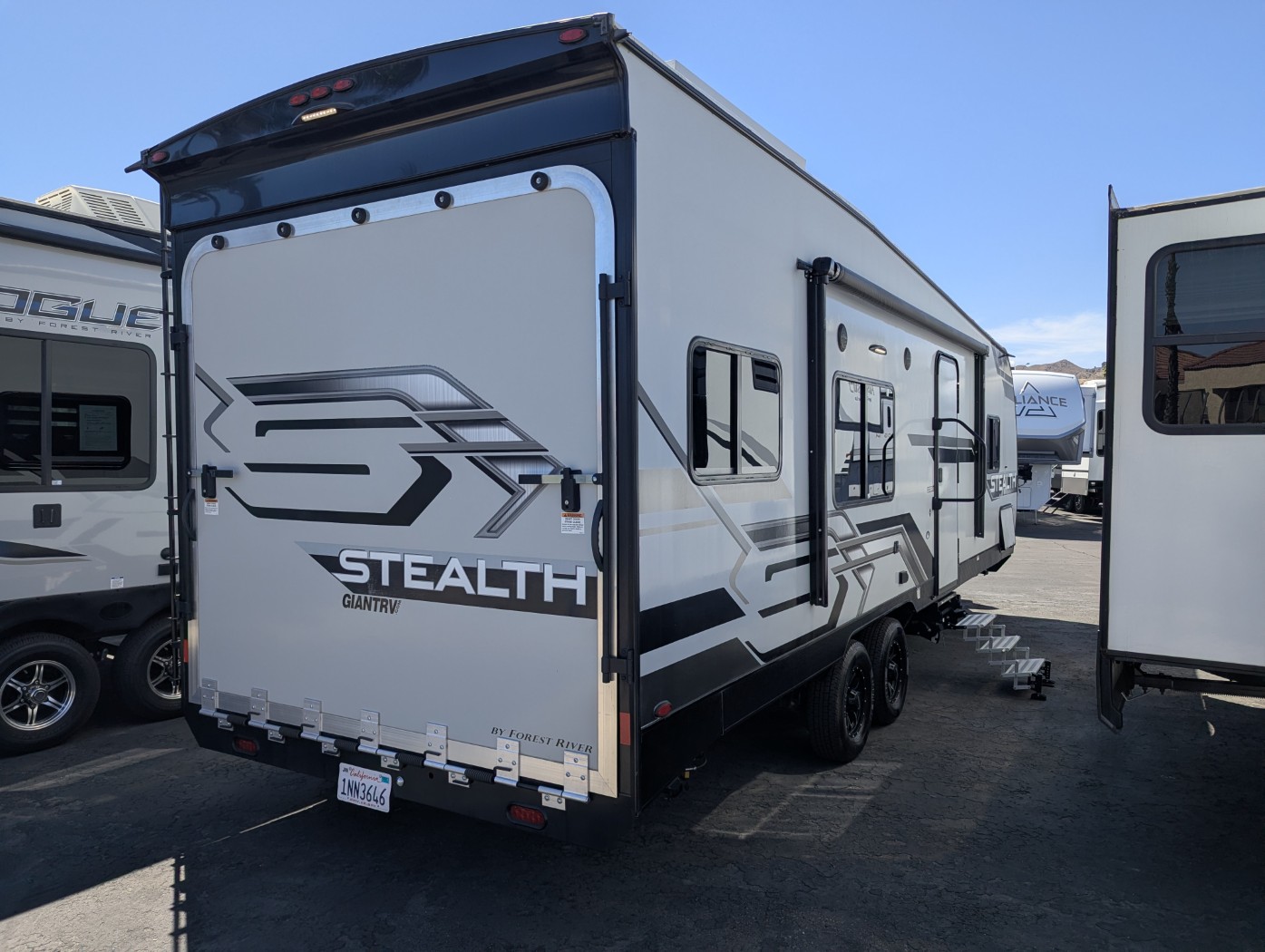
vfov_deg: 56.9
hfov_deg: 71.5
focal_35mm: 24
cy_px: 476
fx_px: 878
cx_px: 632
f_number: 1.85
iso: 48
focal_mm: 6.81
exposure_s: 1/1664
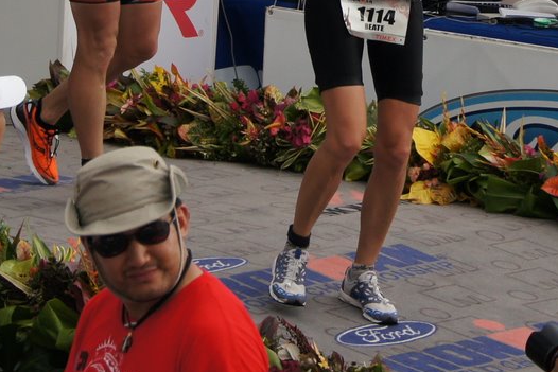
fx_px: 3535
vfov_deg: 6.0
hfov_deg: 9.0
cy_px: -185
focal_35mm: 228
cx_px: 403
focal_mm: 50
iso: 500
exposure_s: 1/2000
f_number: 5
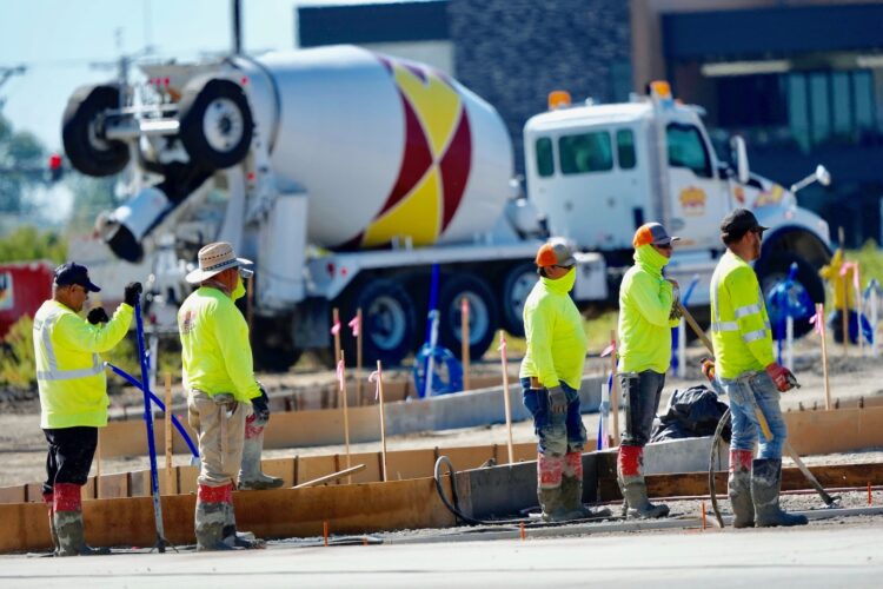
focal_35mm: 588
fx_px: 14421
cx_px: 442
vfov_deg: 2.3
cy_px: 294
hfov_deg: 3.5
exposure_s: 1/1250
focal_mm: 588
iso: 400
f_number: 6.3
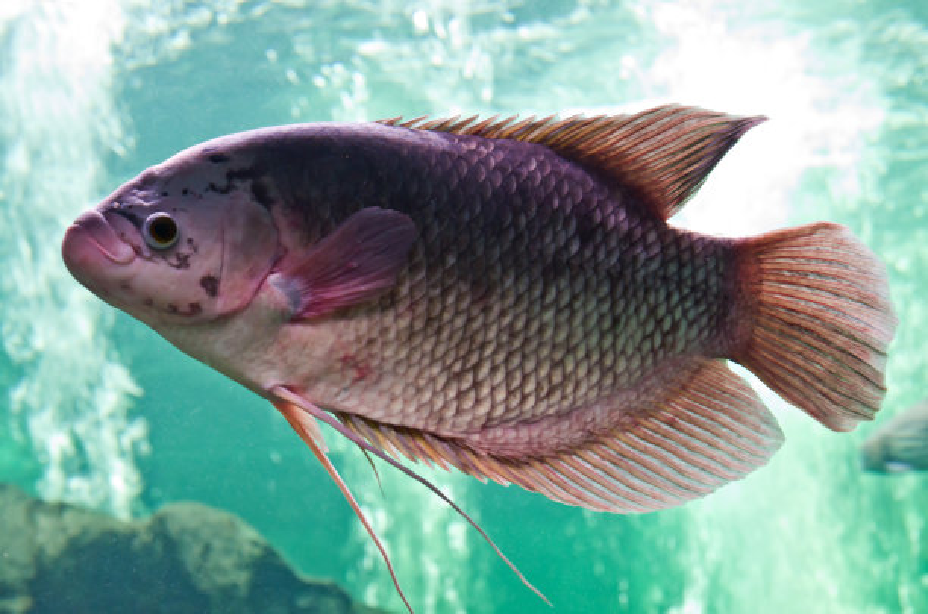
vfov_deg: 18.1
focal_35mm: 75
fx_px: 1929
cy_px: 307
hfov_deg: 27.1
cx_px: 464
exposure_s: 1/10
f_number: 5.6
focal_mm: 50
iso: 1250
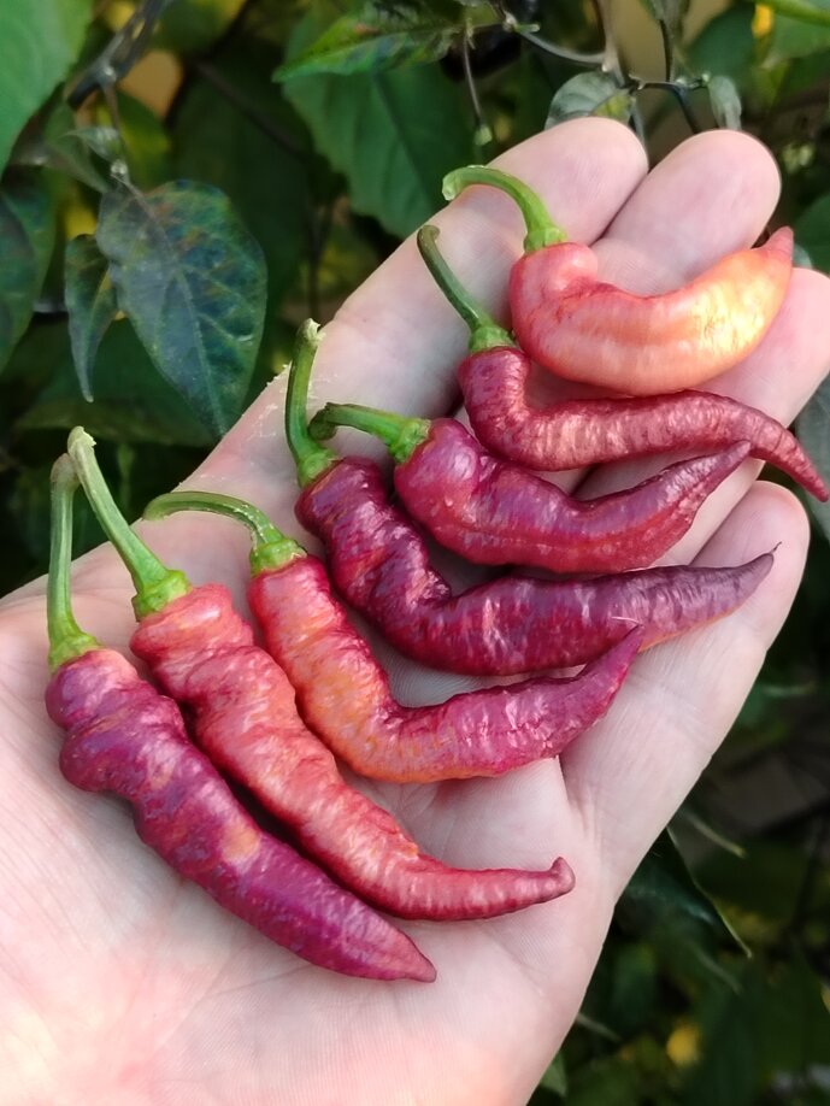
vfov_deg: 39.6
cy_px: 553
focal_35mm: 48
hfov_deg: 30.3
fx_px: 1534
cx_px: 415
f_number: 1.75
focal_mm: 5.25
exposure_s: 1/33.3
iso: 473
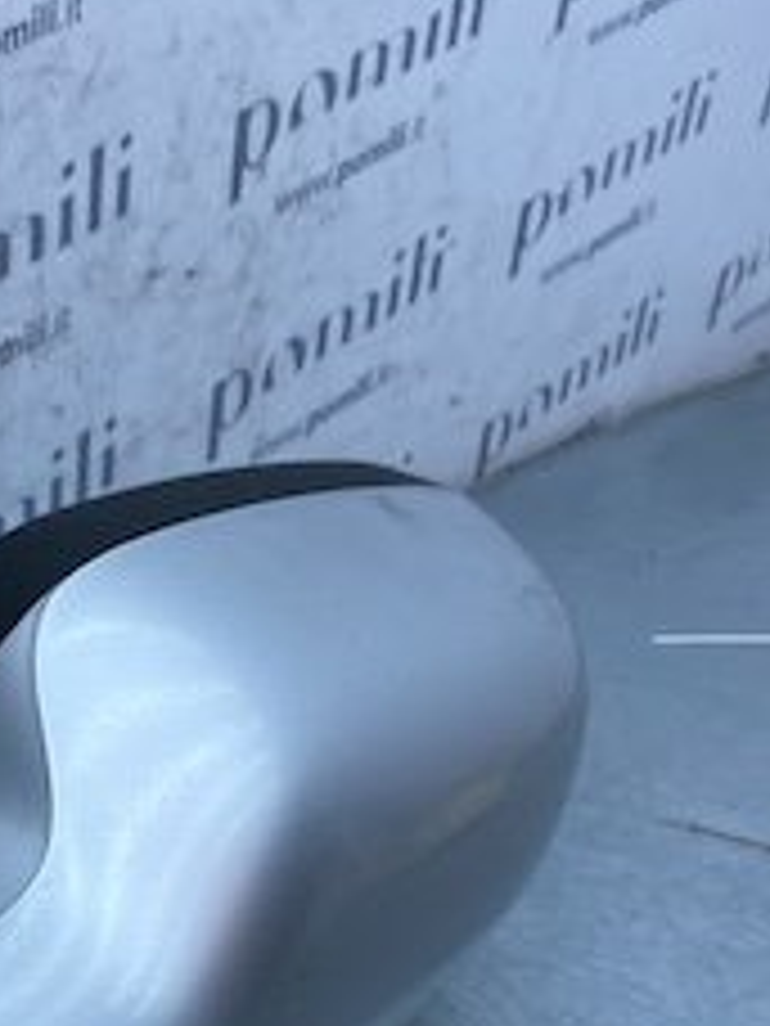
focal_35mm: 73
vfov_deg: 25.4
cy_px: 1017
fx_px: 2165
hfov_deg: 18.9
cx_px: -198
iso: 32
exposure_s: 1/877
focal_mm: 4.25
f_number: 1.8
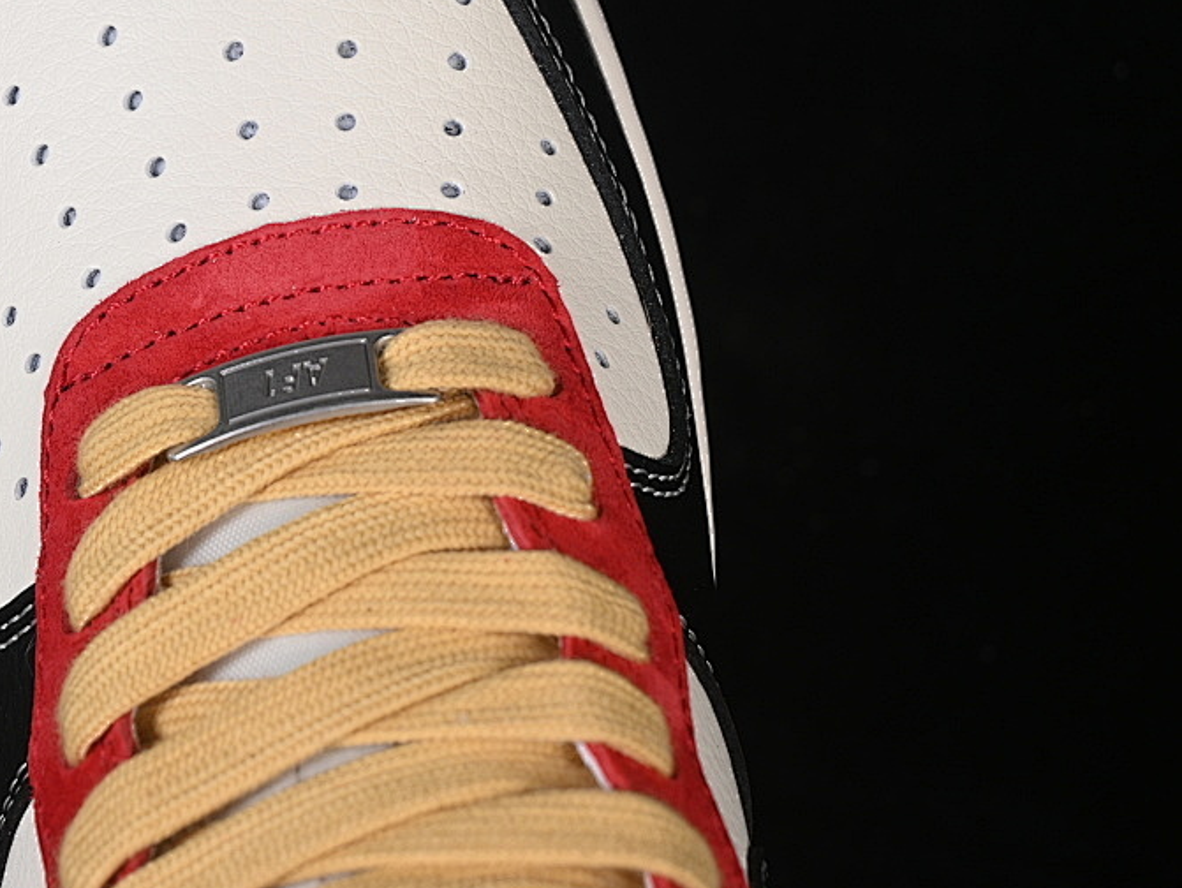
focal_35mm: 116
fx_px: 3963
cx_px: 264
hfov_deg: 16.9
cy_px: 266
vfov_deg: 12.8
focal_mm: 50
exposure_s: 1/80
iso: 160
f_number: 7.1
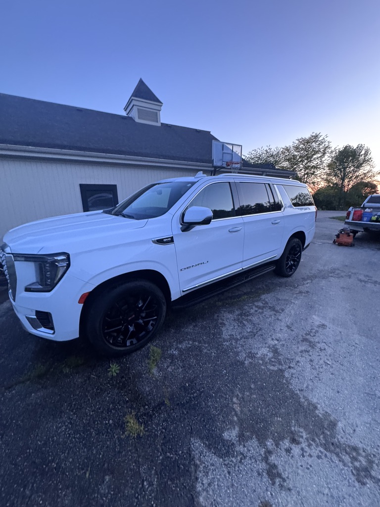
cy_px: 254
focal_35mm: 14
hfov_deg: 85.7
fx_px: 205
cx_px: 190
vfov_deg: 102.1
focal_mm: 2.22
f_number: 2.2
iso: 640
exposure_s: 1/60
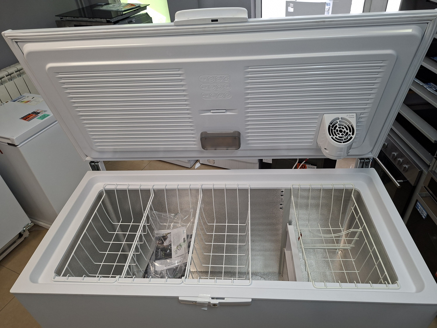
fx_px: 290
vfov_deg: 58.9
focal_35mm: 23
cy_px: 164
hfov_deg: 73.9
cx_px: 218
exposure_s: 1/100
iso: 200
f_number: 1.8
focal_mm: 5.54
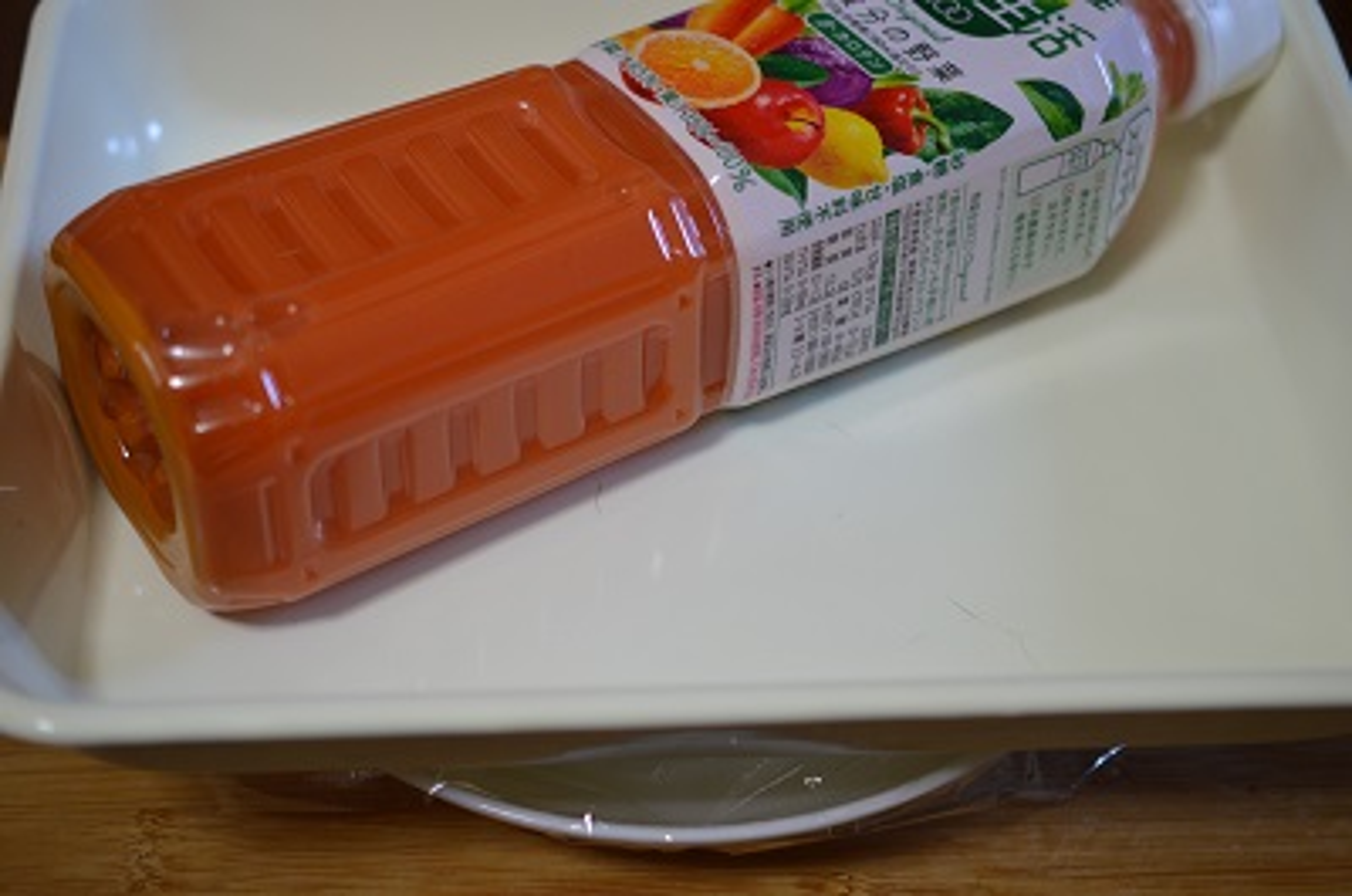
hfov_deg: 33.5
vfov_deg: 22.5
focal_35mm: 60
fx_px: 2249
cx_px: 676
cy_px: 448
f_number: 3
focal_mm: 40
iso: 100
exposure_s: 1/8
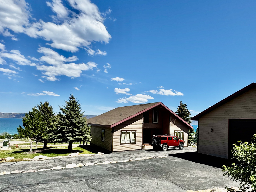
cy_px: 115
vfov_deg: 58.4
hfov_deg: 71.9
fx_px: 170
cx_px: 169
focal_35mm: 23
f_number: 2.2
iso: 50
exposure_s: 1/1789
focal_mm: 2.22
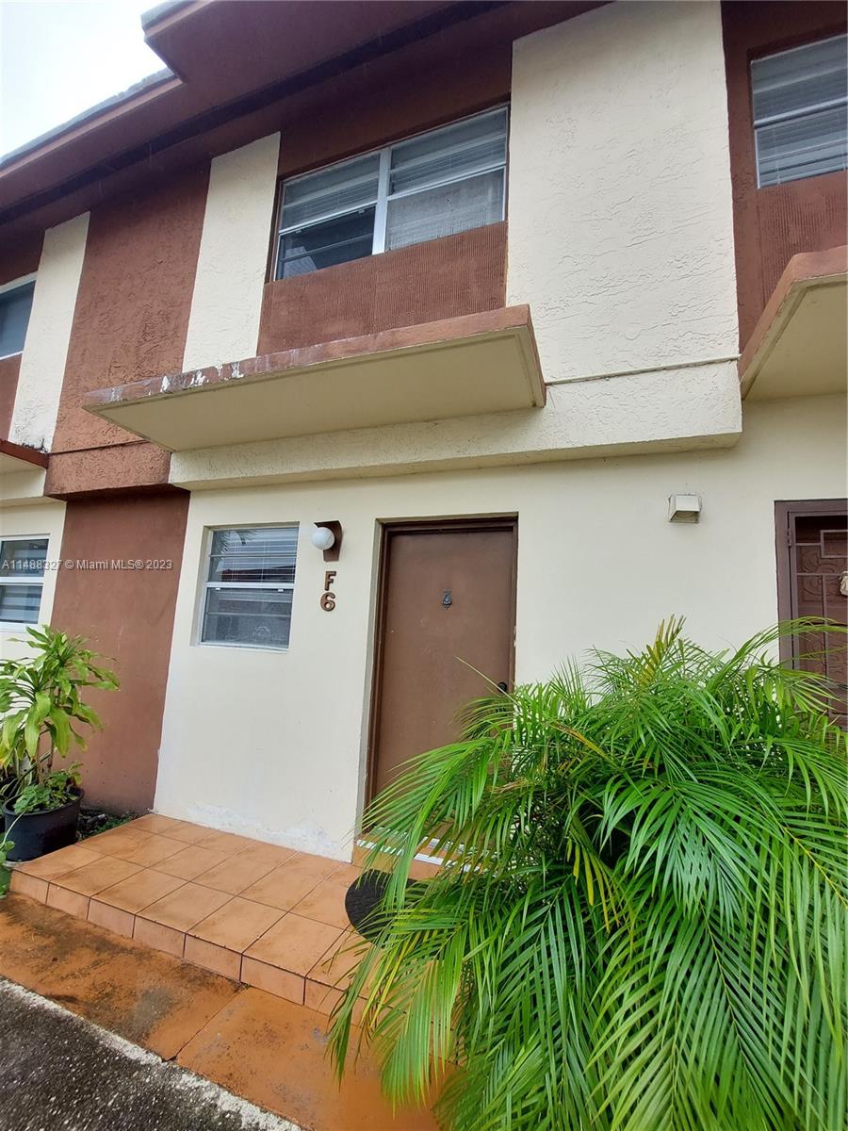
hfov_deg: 89.9
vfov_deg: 106.2
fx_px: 425
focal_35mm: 13
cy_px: 566
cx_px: 424
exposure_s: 1/373
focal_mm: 1.74
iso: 50
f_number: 2.2
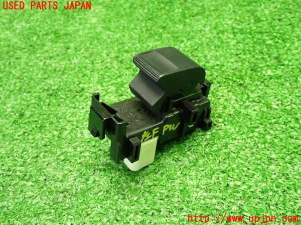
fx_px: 383
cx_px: 150
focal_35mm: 44
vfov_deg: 32.9
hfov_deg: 42.9
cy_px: 112
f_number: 2.9
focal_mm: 7.84
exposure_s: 1/40
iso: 800
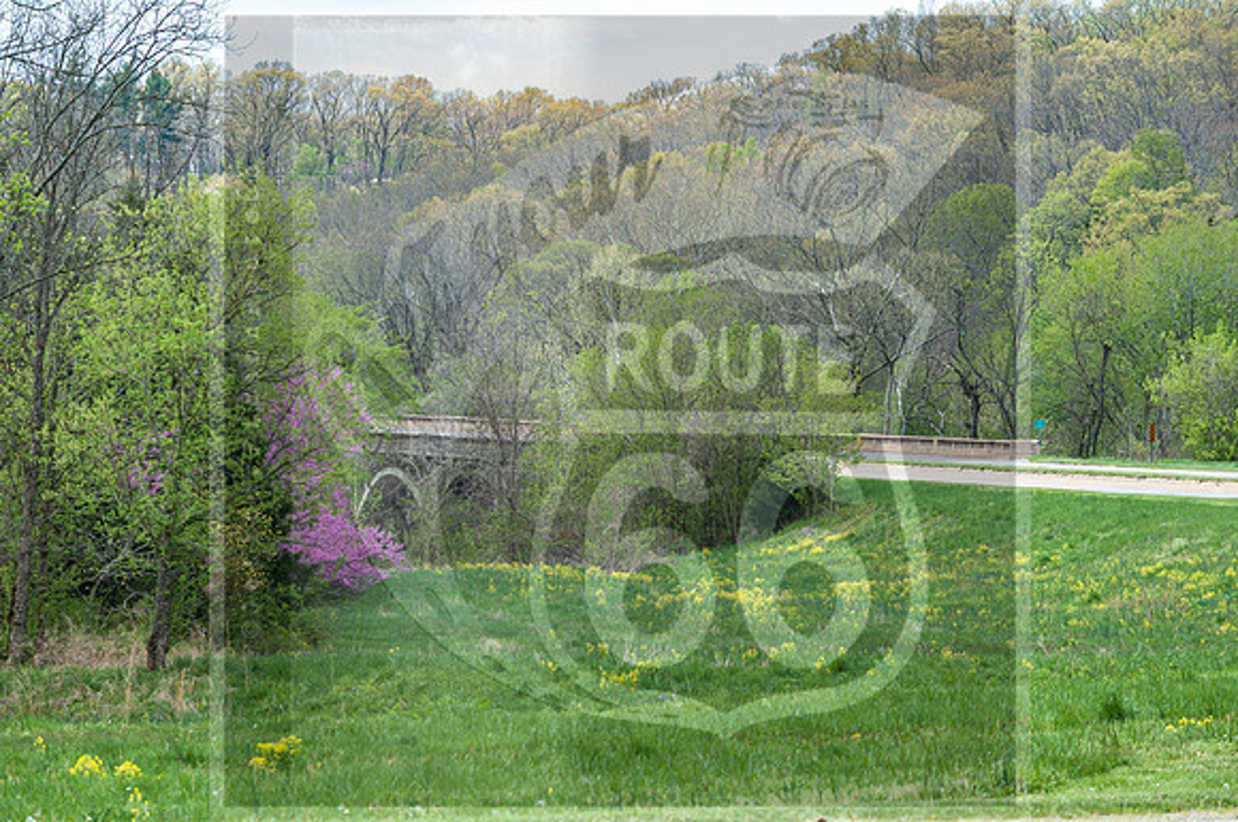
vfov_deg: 6.8
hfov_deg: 10.2
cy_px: 411
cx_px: 619
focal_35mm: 202
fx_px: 6954
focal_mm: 135
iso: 160
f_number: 8
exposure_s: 1/250
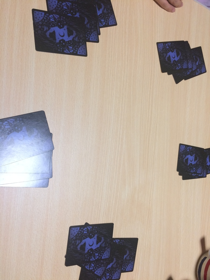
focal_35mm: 29
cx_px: 105
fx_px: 235
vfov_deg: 61.7
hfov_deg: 48.2
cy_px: 140
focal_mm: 4.15
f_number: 2.2
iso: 50
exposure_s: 1/30
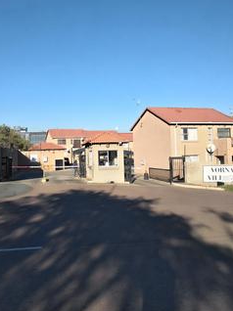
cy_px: 141
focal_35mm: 34
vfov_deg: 53.9
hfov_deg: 41.6
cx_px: 94
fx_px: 306
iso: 100
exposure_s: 1/310
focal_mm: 4.05
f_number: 1.8
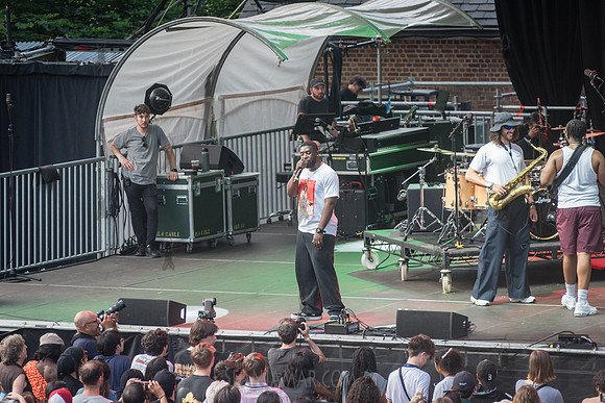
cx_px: 300
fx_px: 3417
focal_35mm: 203
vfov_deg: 6.8
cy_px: 202
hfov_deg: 10.1
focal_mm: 200
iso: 1000
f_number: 4
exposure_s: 1/400
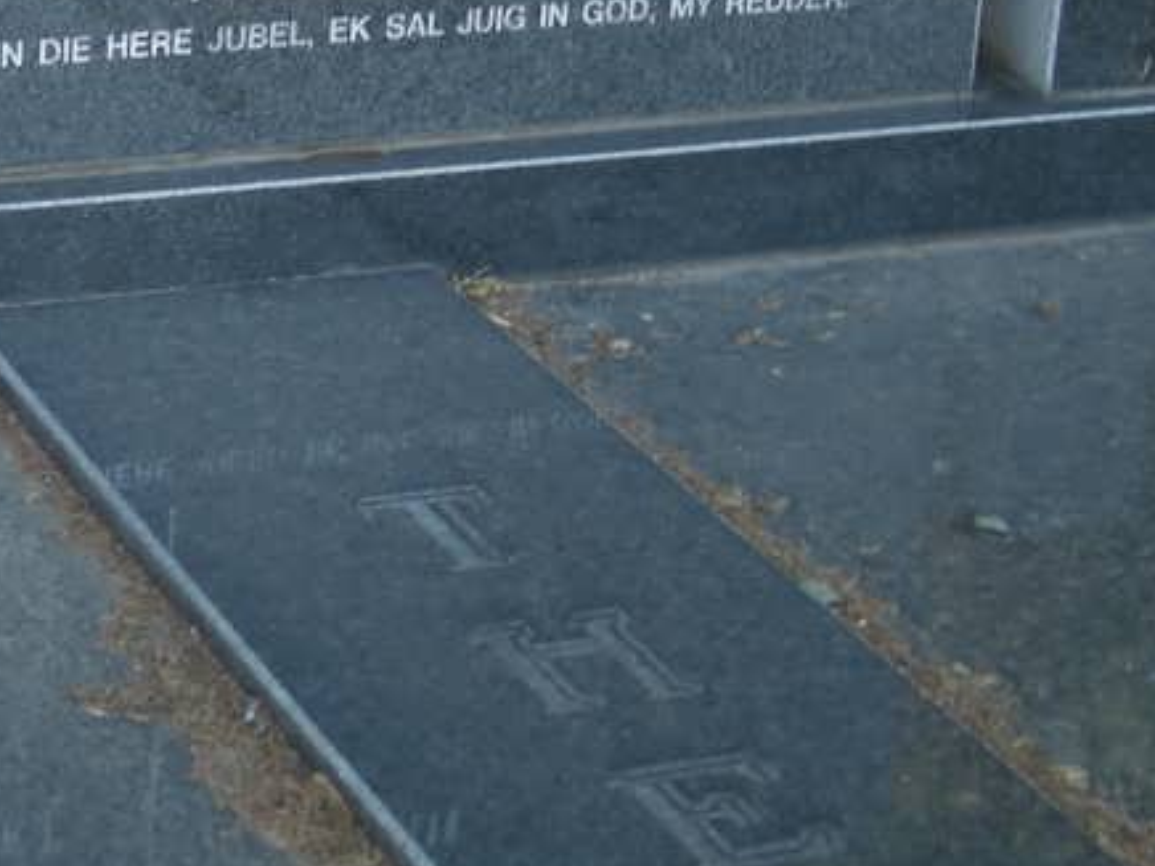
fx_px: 4037
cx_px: 106
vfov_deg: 12.2
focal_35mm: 121
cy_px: 222
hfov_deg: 16.1
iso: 50
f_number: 3.1
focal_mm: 7.1
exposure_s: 1/61.4
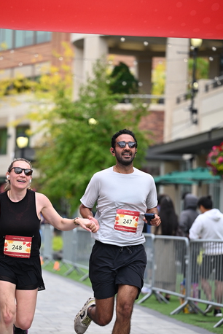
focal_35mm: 138
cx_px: 90
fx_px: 1280
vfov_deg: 14.8
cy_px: 194
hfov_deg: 10.0
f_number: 2.8
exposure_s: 1/2000
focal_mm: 115
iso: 640
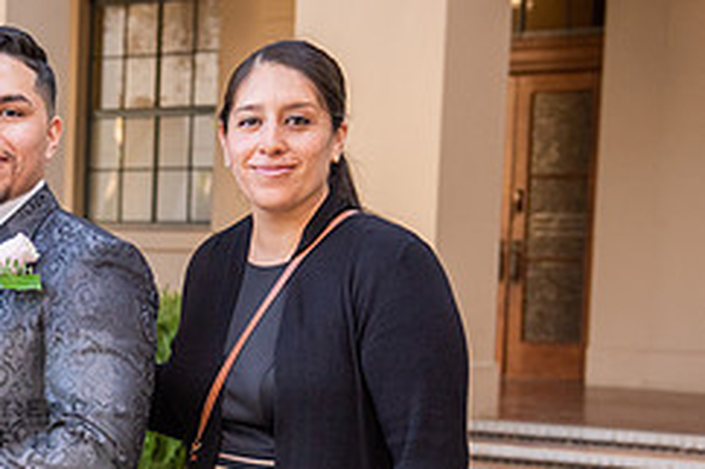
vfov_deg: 10.7
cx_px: -204
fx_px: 2485
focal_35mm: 127
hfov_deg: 15.4
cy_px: 458
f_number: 4.5
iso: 640
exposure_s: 1/200
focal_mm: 48
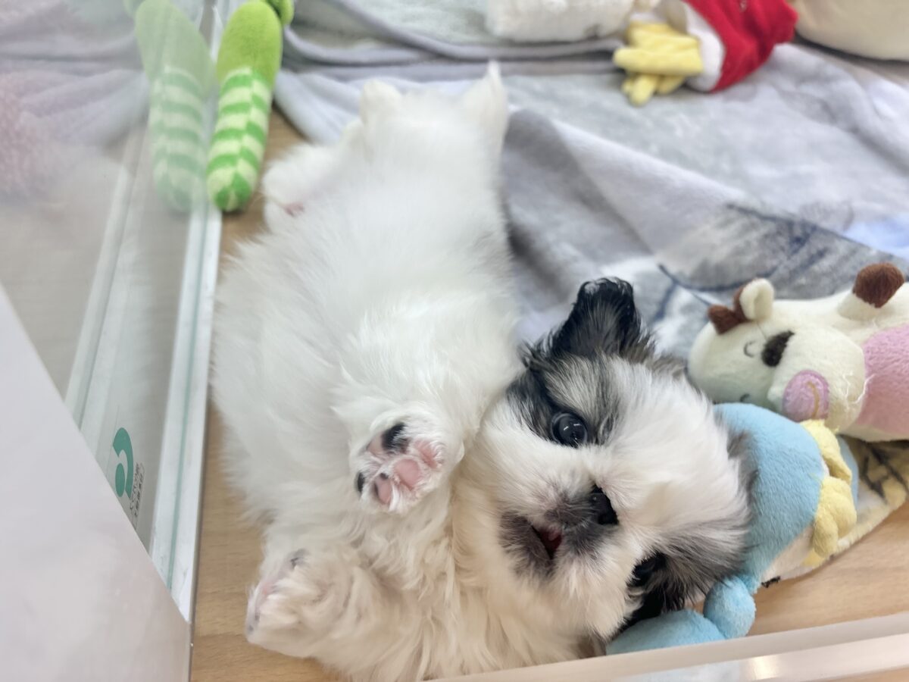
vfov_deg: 53.1
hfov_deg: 67.3
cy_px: 341
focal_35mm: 26
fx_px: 683
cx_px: 454
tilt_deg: -53.3
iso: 50
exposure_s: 1/100
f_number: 1.6
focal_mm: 5.96
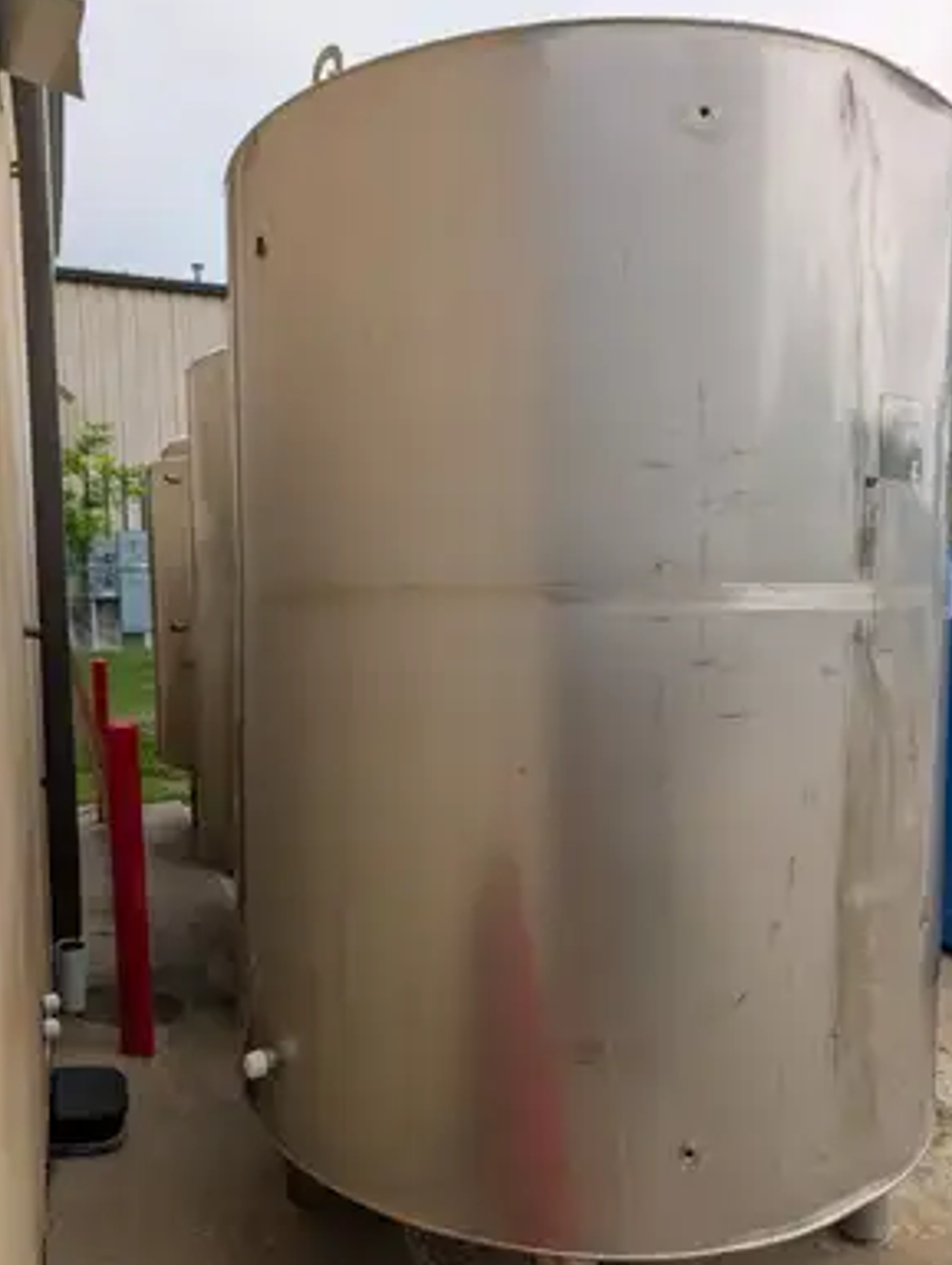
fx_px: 915
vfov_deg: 69.3
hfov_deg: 55.0
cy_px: 632
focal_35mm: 25
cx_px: 466
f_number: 1.7
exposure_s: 1/1280
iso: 21
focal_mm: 6.9
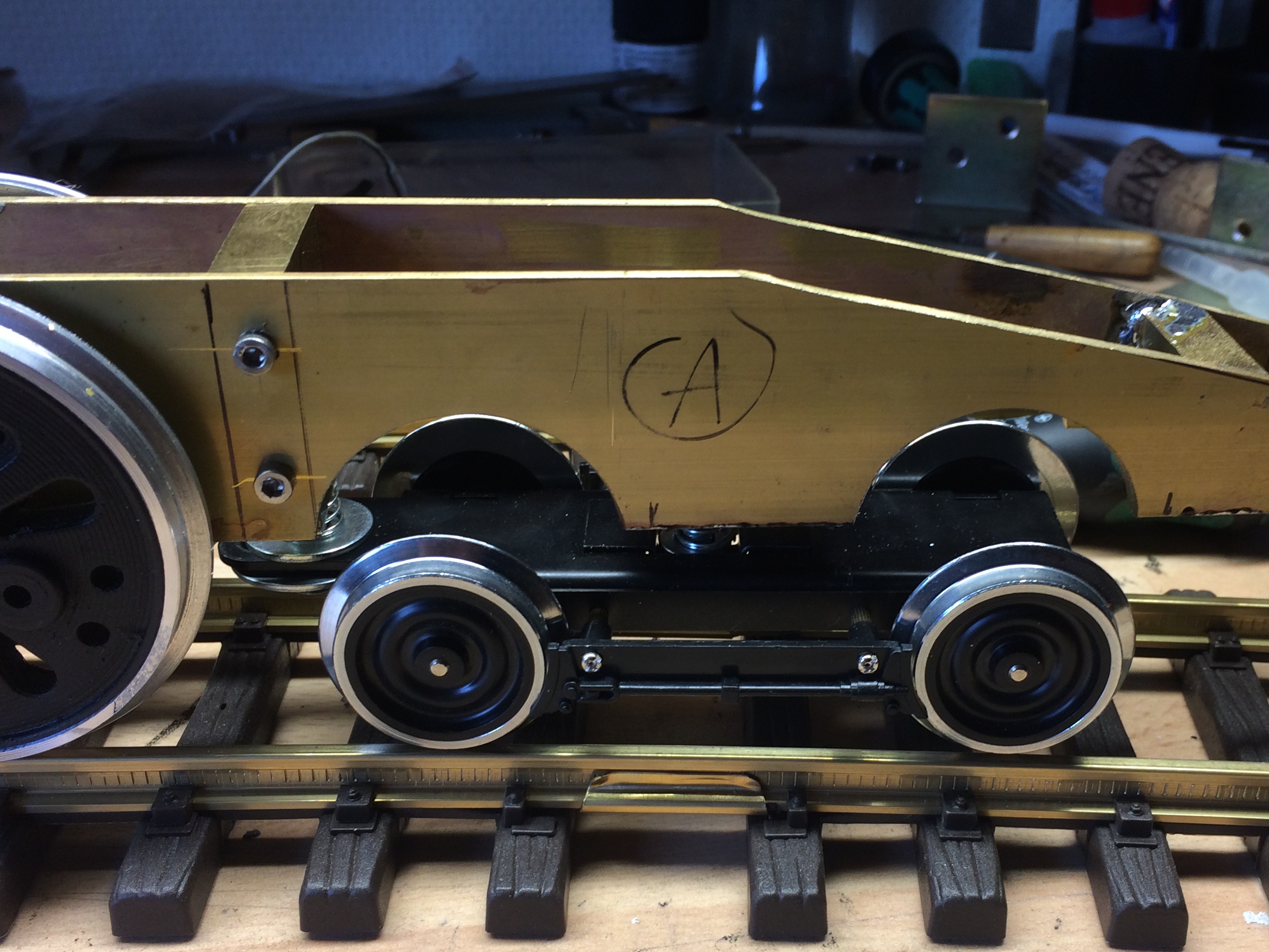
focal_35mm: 39
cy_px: 556
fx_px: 1430
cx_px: 745
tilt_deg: -31.3
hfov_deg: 47.7
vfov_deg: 36.7
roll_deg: -1.9
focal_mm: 4.15
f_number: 2.2
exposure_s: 1/50
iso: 40
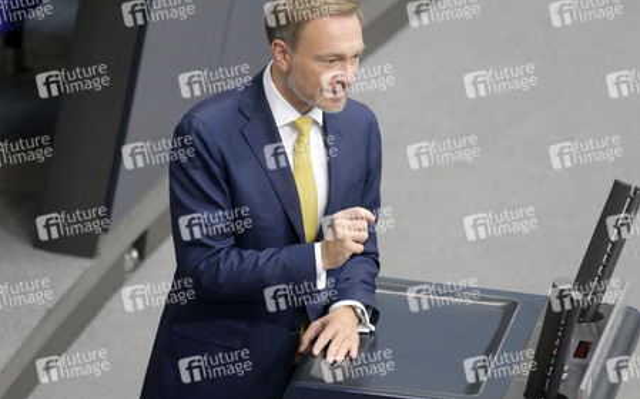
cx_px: 320
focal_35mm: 512
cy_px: 188
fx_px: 8925
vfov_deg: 2.6
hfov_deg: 4.1
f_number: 6.3
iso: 8000
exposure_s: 1/320
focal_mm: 500
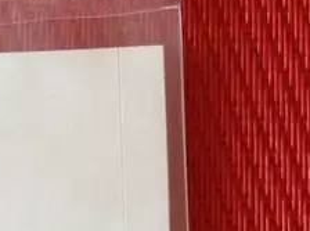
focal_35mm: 156
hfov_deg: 11.7
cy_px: 296
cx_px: -260
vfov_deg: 9.3
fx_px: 1394
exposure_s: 1/120
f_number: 2.4
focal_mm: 4.28
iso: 80
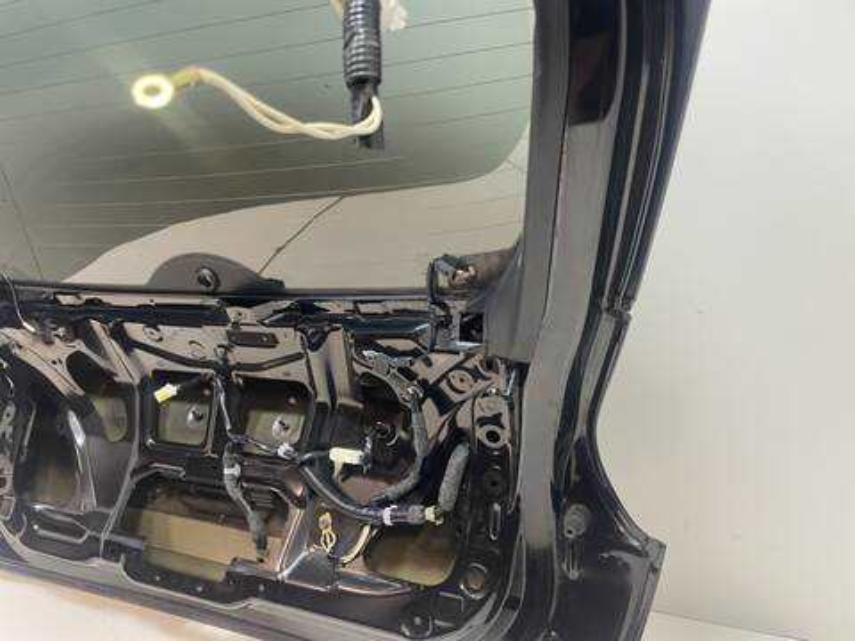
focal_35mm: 26
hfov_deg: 67.3
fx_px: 642
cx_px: 428
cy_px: 320
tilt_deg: -21.3
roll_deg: +9.2
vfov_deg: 53.1
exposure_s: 1/50
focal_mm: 4.2
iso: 160
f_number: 1.6
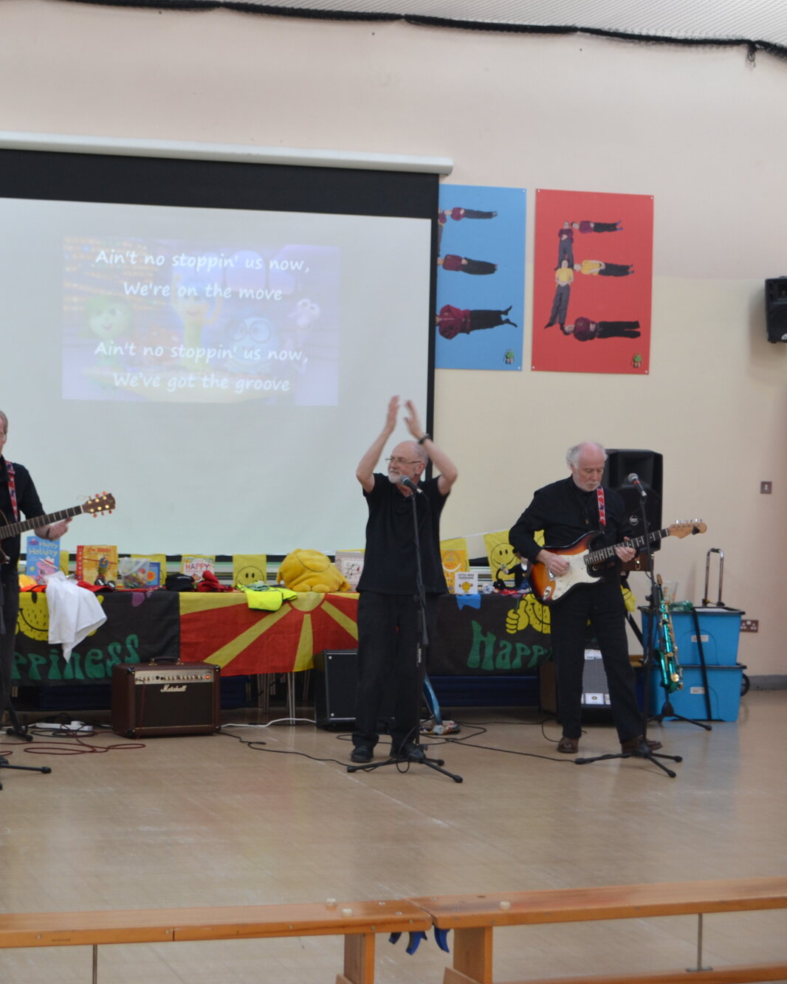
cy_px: 502
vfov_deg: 25.2
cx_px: 289
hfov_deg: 20.2
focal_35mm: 76
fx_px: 2205
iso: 400
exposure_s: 1/50
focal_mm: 35
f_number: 5
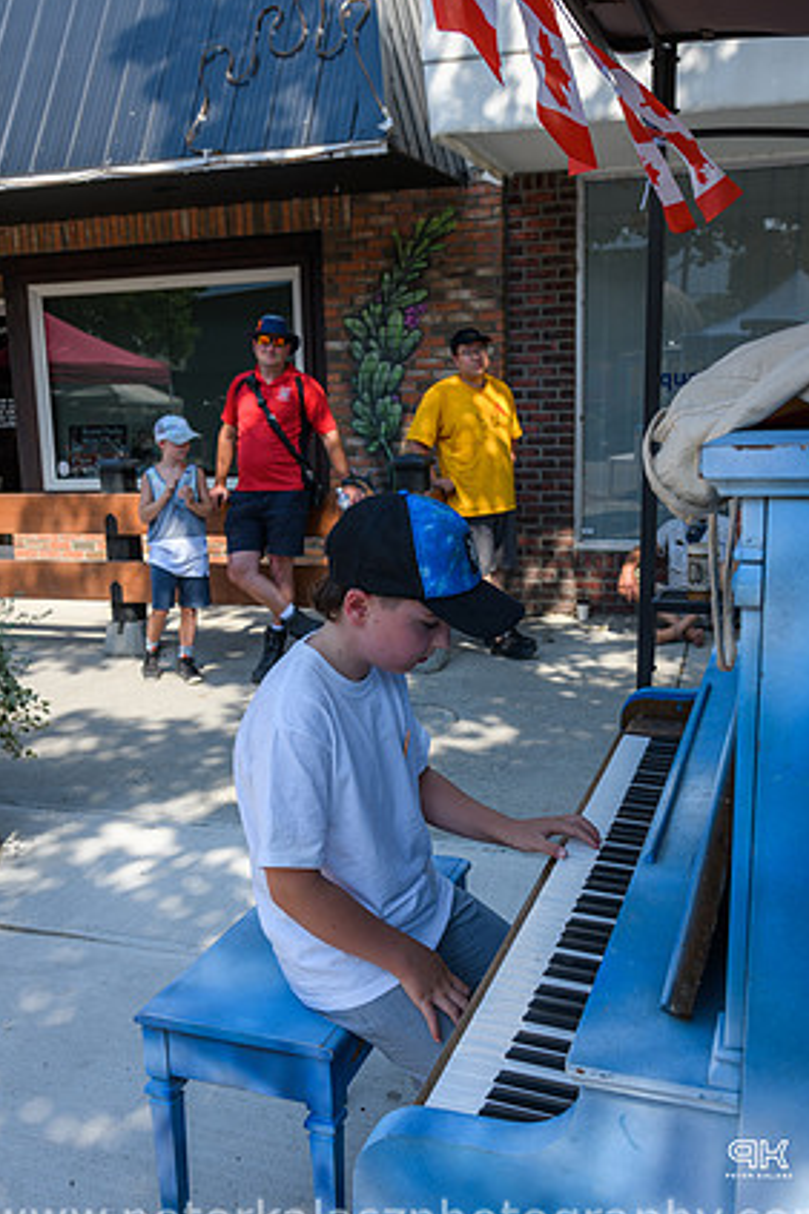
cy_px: 606
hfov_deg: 40.0
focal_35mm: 33
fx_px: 1112
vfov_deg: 57.2
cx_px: 422
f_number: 8
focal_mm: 31
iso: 160
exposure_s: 1/200
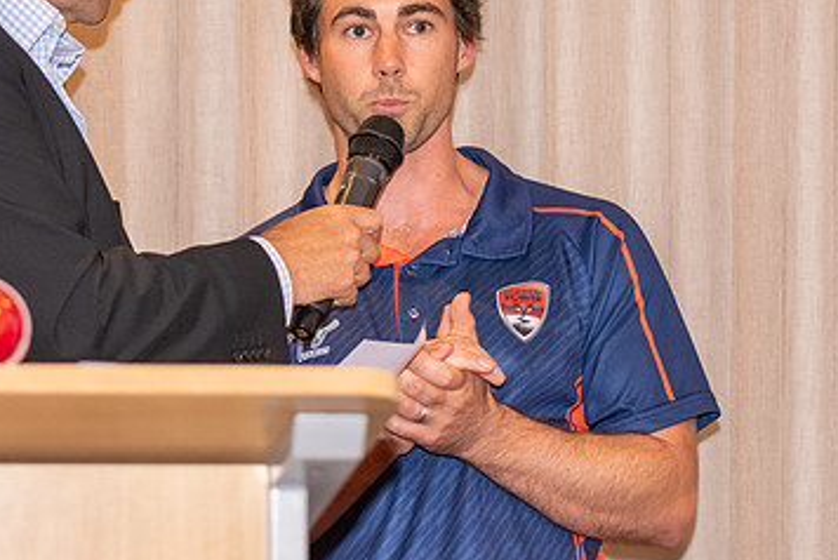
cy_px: 94
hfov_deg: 10.6
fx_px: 4519
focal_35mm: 194
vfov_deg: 7.1
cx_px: 270
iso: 1000
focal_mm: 70
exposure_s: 1/60
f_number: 2.8
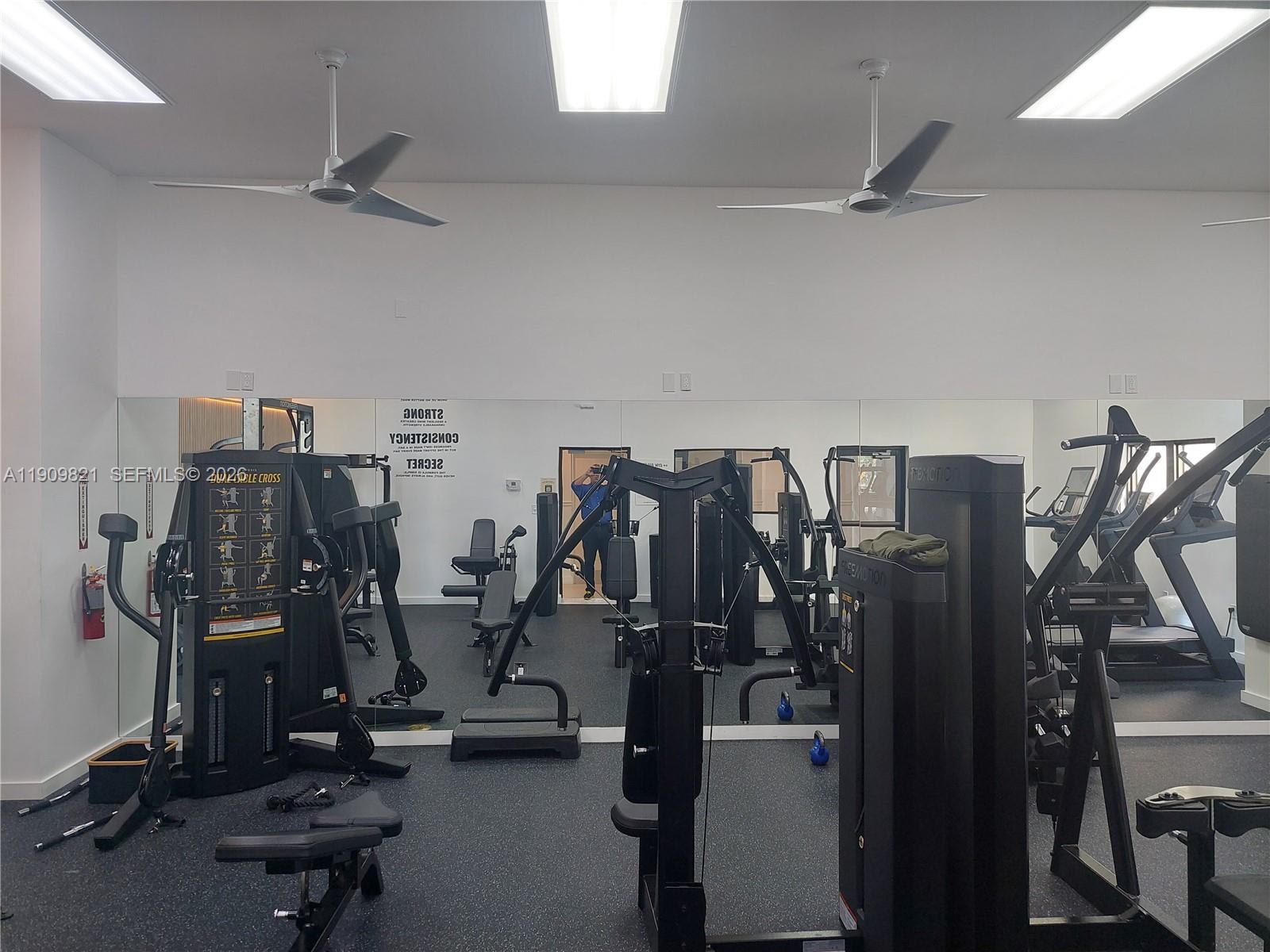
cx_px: 635
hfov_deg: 71.6
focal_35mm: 24
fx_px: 881
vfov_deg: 56.8
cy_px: 476
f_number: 1.8
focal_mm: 5.23
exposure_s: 1/60
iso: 64
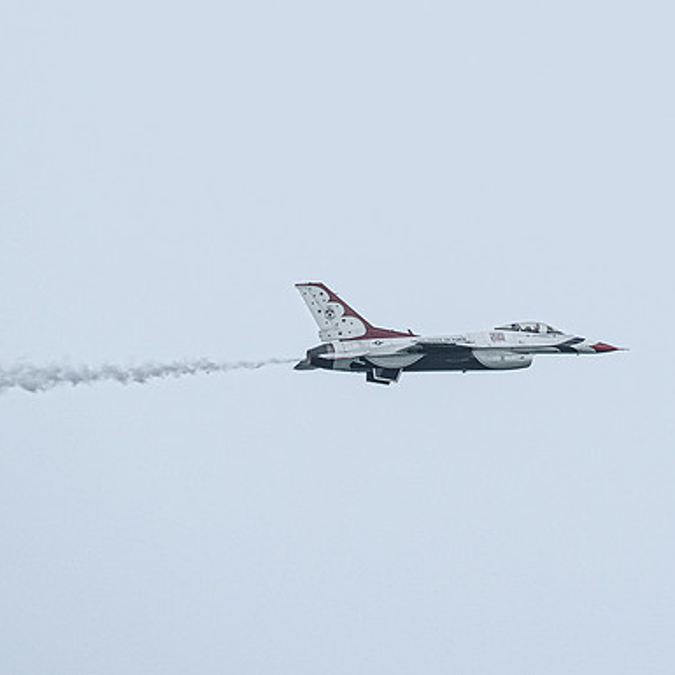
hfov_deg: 1.9
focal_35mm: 904
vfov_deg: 1.9
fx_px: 19943
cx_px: 553
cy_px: 210
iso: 800
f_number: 10
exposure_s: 1/1600
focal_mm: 400
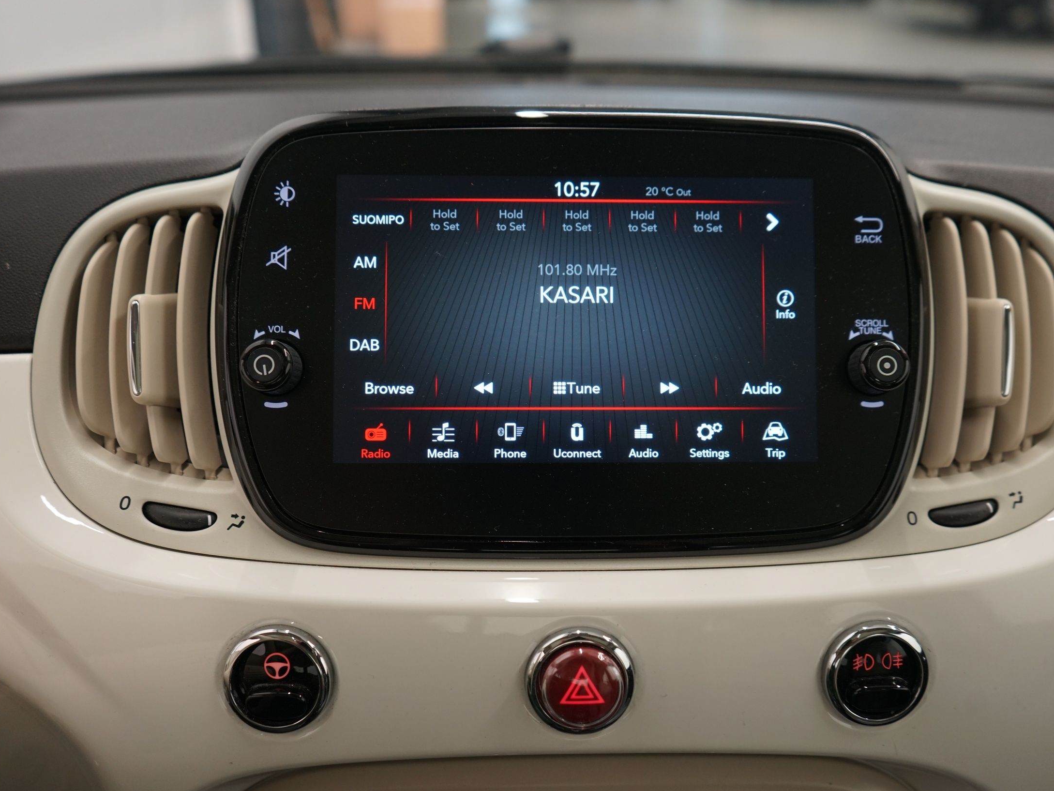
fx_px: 974
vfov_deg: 44.2
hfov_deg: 56.7
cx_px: 583
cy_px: 400
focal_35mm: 32
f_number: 4
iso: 640
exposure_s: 1/60
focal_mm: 29
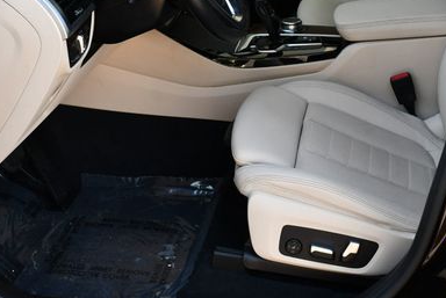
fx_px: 744
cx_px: 265
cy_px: 54
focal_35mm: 60
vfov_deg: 22.3
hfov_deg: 33.3
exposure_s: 1/250
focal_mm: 18
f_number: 4.5
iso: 400
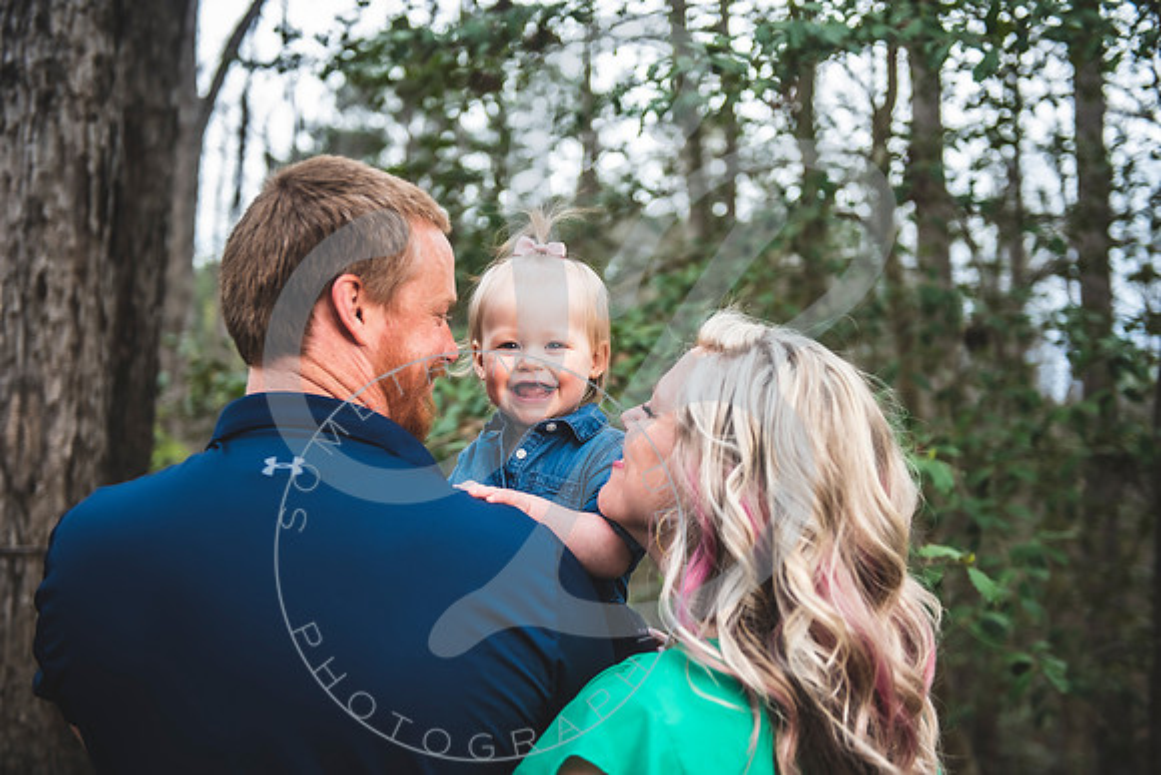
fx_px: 1452
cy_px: 388
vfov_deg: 29.9
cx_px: 580
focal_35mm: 45
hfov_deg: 43.6
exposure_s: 1/500
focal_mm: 45
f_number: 2.8
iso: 100
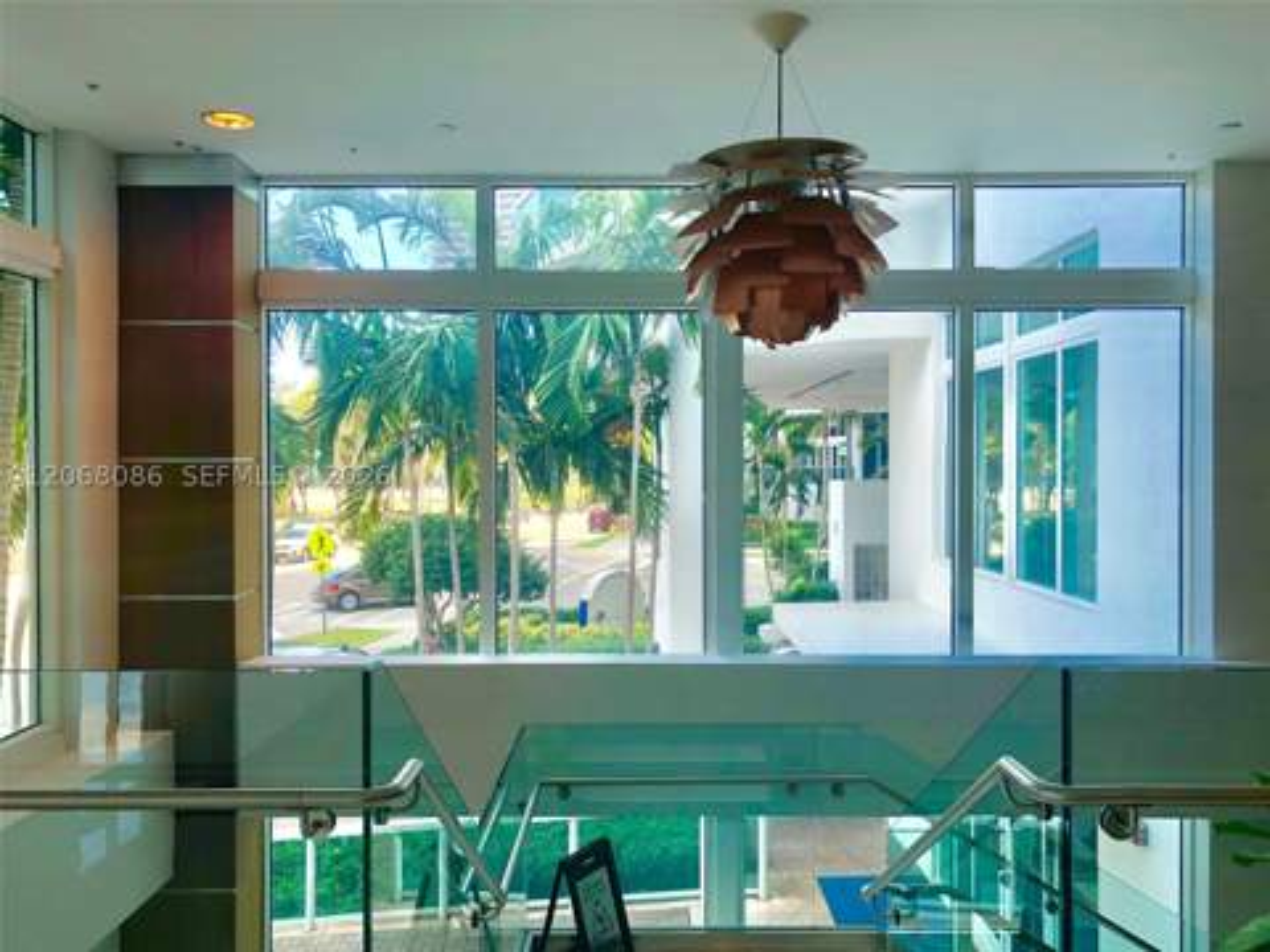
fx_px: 1027
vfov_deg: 49.7
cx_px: 635
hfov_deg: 63.4
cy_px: 476
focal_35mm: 28
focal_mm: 4
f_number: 1.8
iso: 25
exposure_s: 1/120
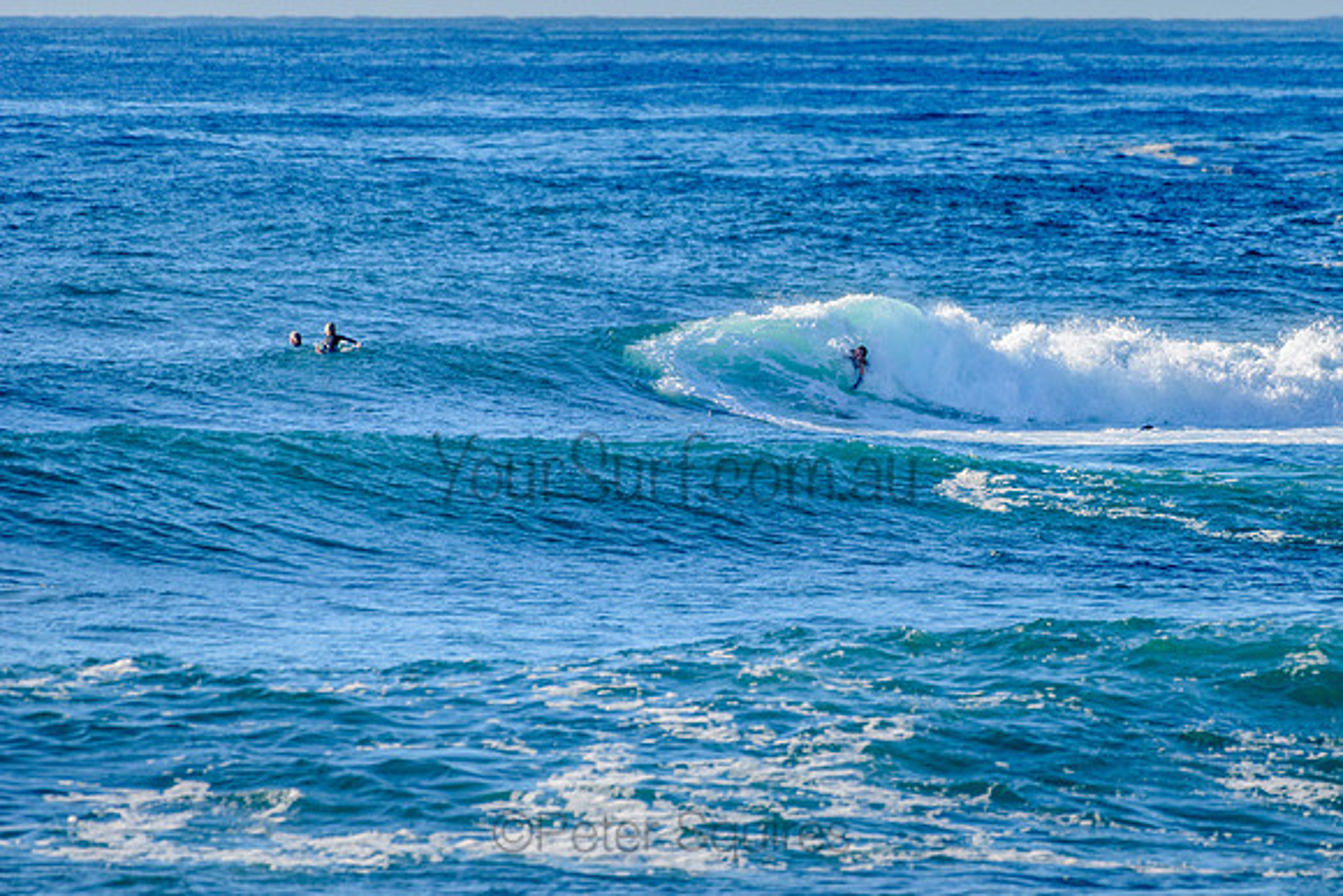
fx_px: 22881
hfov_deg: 3.4
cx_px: 824
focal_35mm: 613
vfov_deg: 2.2
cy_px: 382
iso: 280
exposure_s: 1/2000
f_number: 5.6
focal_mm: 500
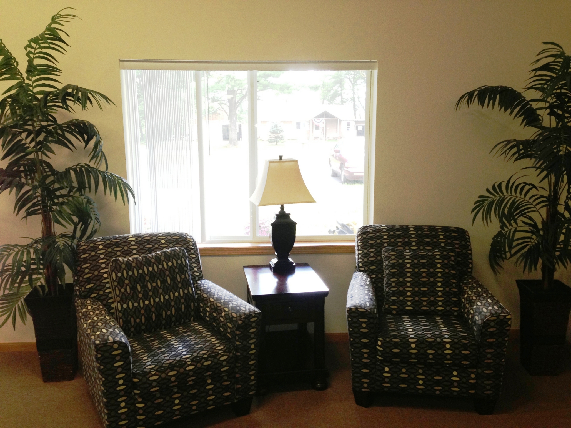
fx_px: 544
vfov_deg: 42.9
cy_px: 214
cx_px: 286
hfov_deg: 55.4
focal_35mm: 33
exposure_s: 1/40
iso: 100
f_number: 2.4
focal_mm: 4.13
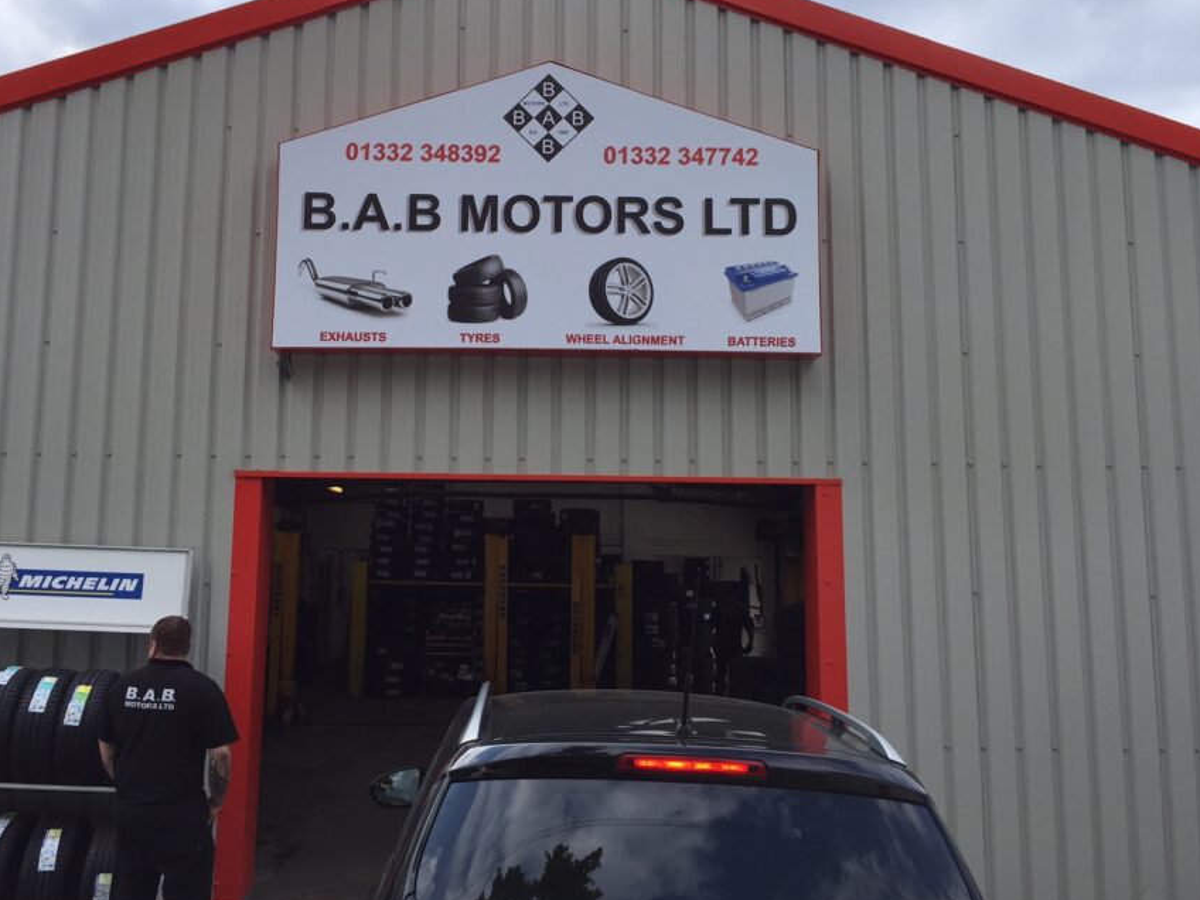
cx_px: 539
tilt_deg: +8.5
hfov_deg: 52.5
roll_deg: -1.0
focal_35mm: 35
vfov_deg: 40.6
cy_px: 398
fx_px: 1213
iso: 32
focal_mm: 4.15
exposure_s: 1/1236
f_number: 2.2
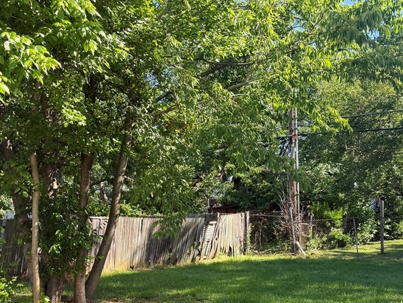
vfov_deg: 33.9
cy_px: 252
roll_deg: +1.9
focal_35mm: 41
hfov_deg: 45.5
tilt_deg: -5.4
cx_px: 164
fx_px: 478
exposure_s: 1/575
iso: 80
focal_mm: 6.76
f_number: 1.78
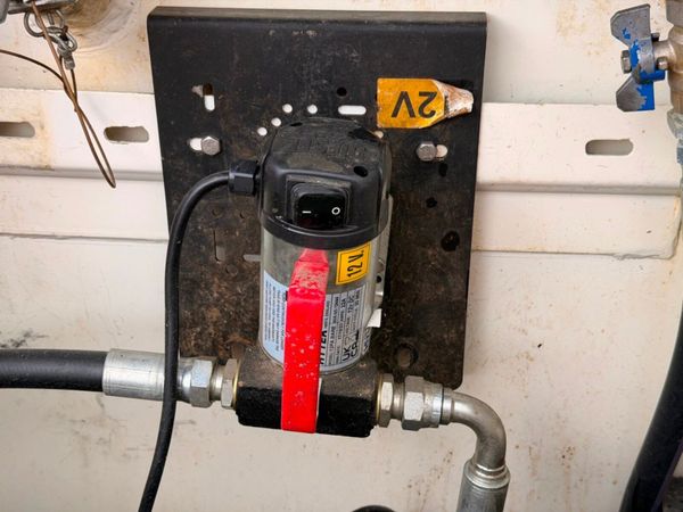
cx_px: 342
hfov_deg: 39.7
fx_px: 947
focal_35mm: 48
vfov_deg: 30.3
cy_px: 256
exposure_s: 1/400
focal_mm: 6.76
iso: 64
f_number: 1.78
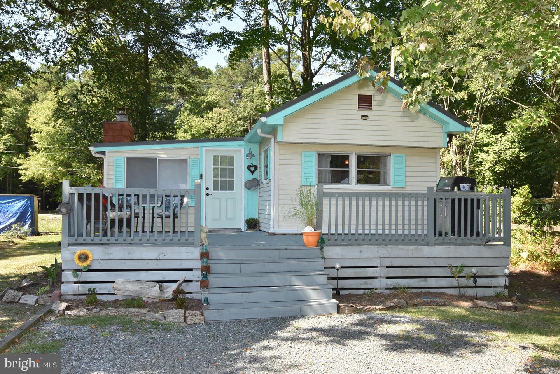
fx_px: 514
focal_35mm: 33
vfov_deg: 40.0
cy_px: 187
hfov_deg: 57.2
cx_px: 280
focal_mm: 22
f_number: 14
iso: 800
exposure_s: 1/200
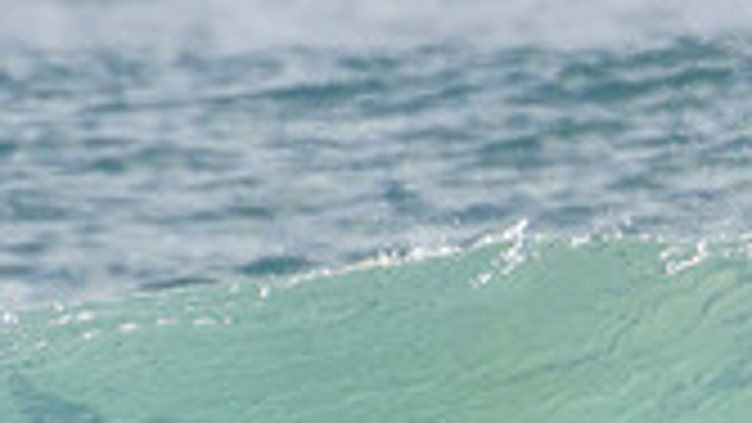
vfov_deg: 0.4
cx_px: 851
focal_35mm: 2918
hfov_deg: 0.7
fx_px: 58194
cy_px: 691
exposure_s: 1/2000
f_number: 11
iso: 1100
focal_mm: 800
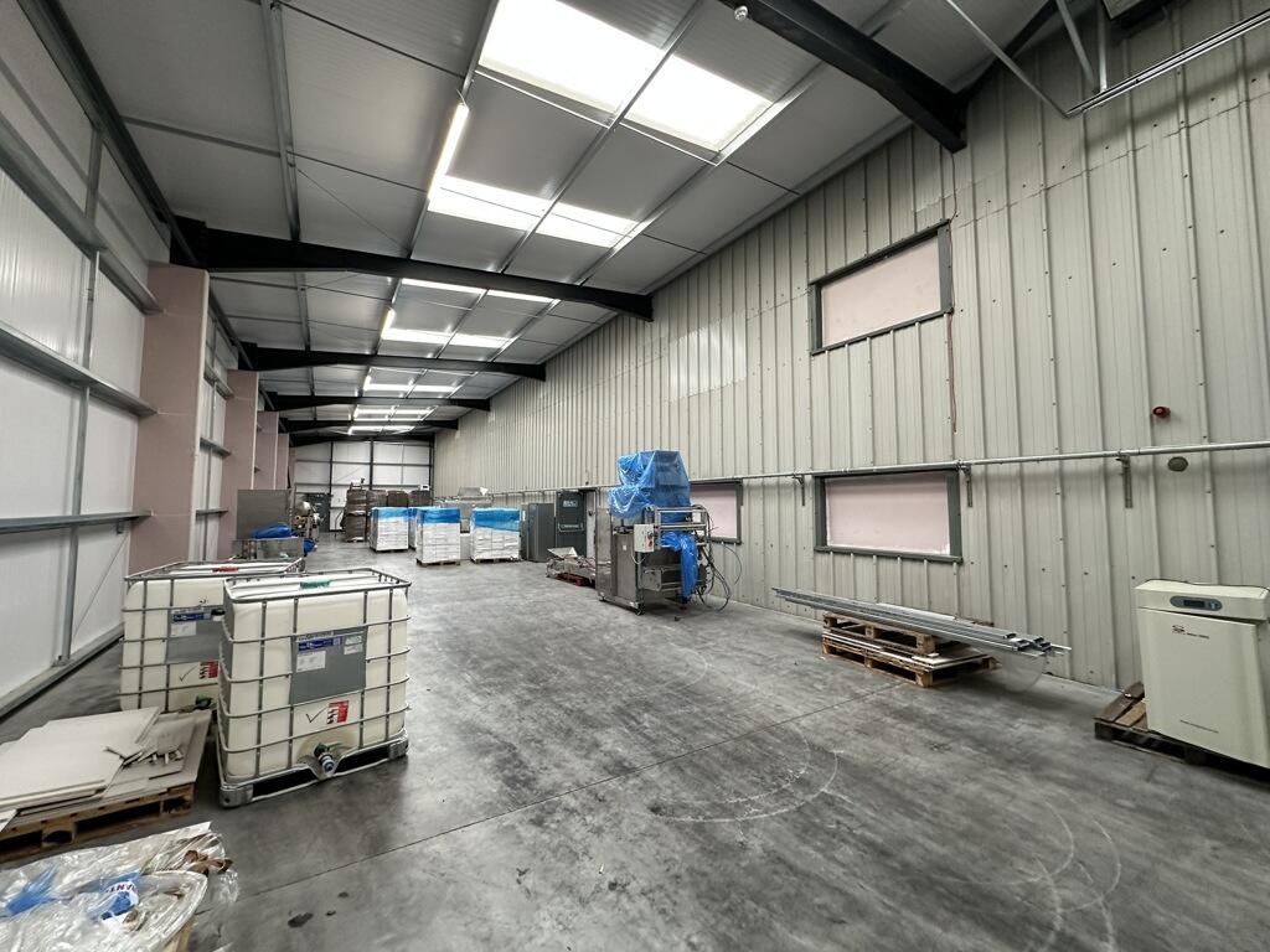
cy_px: 476
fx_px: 514
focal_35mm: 14
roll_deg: +0.5
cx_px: 635
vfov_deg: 85.7
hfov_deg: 102.1
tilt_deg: +3.3
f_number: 2.2
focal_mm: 2.22
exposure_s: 1/99
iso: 200
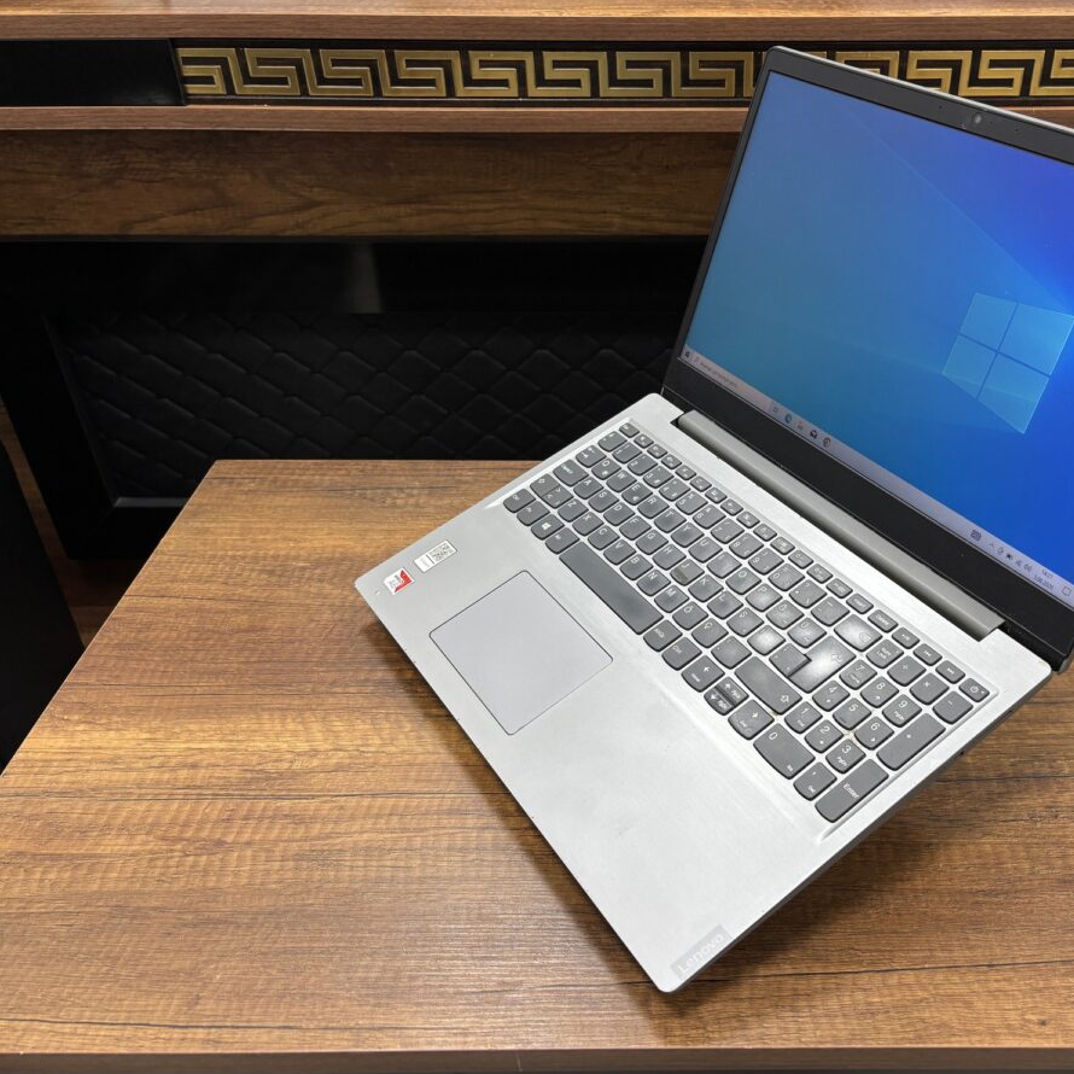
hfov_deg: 51.7
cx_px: 706
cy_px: 539
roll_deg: -0.3
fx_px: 1088
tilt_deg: -34.5
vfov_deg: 52.5
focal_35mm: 31
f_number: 1.6
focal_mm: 5.96
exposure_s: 1/50
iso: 80
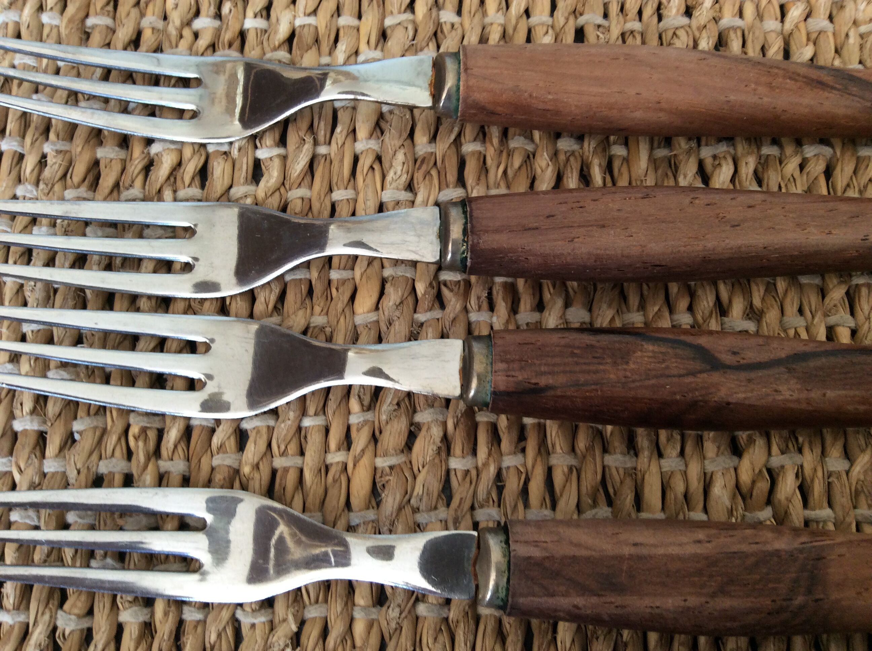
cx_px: 436
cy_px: 326
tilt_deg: -74.5
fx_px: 805
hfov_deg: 56.9
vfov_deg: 44.1
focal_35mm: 32
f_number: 2.4
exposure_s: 1/24
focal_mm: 3.3
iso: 64
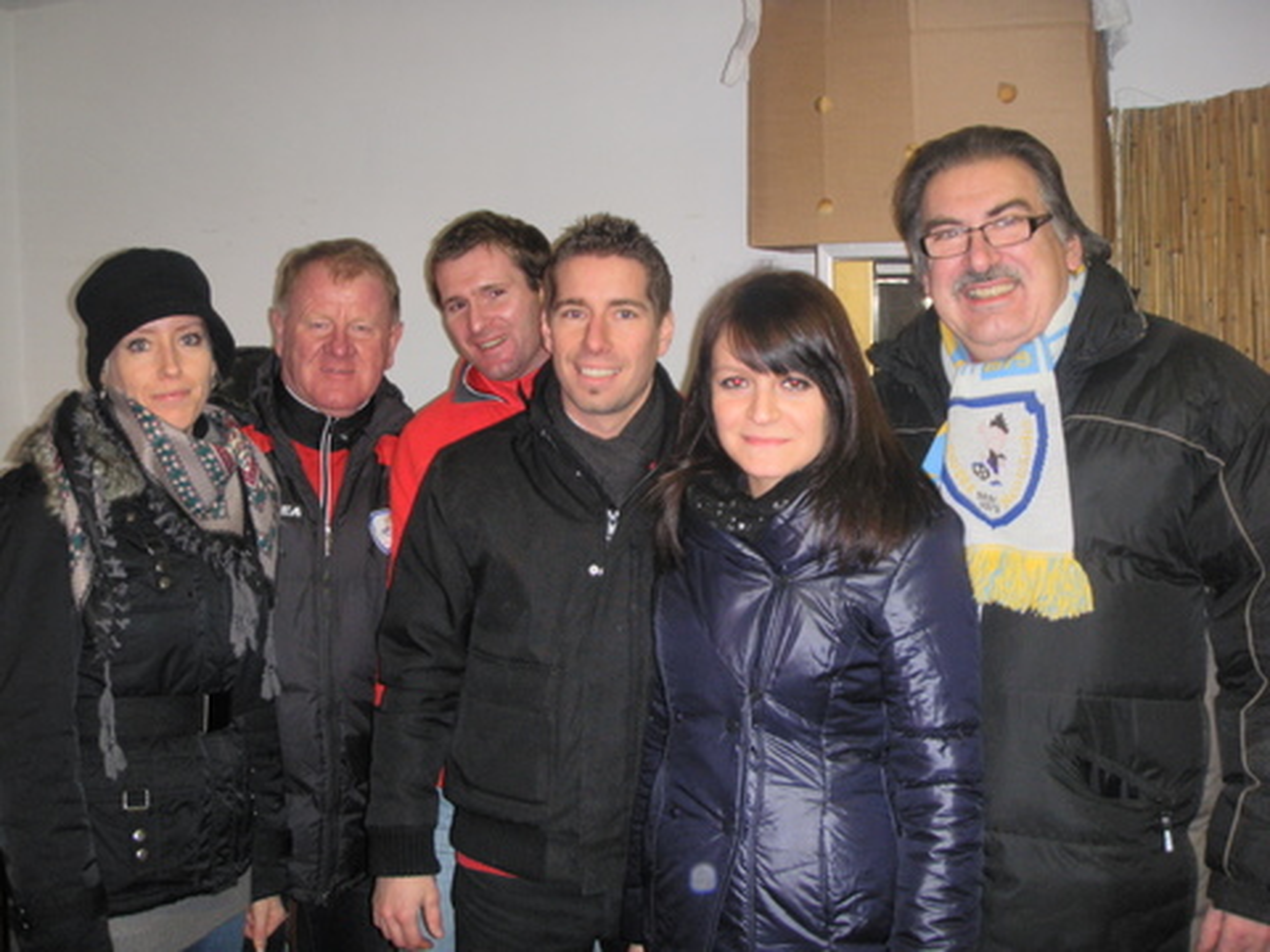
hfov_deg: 49.0
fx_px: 1394
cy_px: 476
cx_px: 635
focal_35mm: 38
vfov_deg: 37.7
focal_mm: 6.7
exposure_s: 1/30
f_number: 3.5
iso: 160
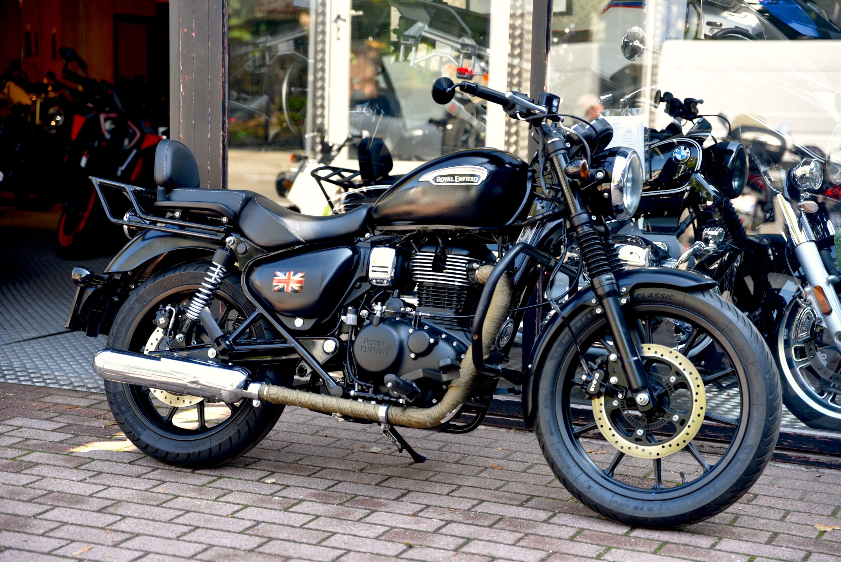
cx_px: 420
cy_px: 281
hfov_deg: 28.8
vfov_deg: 19.5
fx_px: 1636
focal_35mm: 70
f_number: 2.8
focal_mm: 70
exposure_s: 1/60
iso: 100
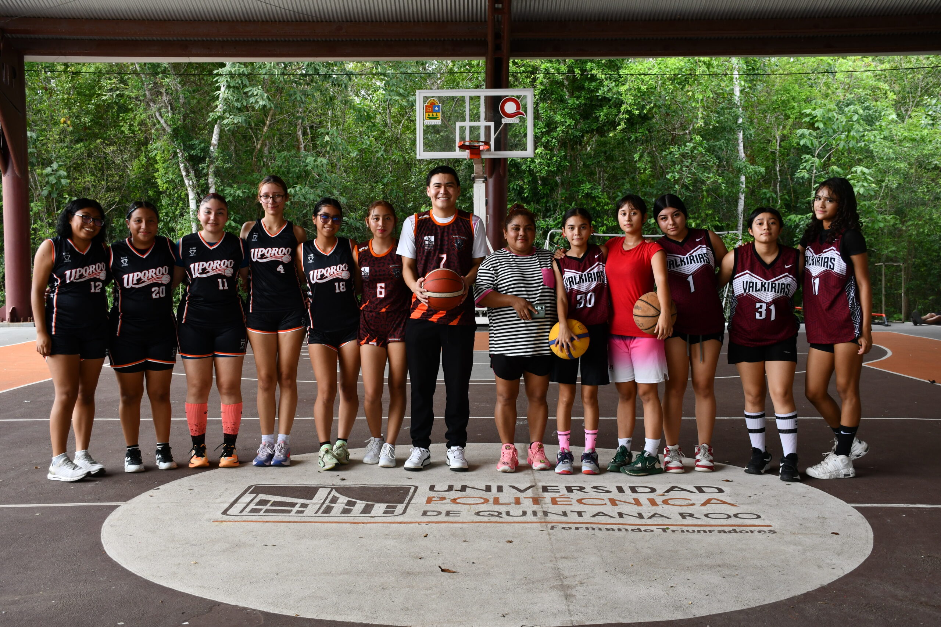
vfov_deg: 33.4
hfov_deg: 48.5
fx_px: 1046
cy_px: 314
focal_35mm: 40
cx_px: 470
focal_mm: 27
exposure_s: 1/250
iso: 360
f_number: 5.6
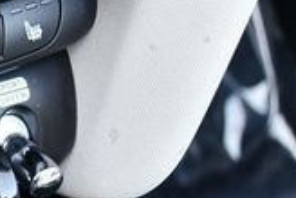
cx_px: -244
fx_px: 1285
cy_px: 70
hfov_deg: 12.0
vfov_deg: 8.8
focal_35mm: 156
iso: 800
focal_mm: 20
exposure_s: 1/160
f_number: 3.8
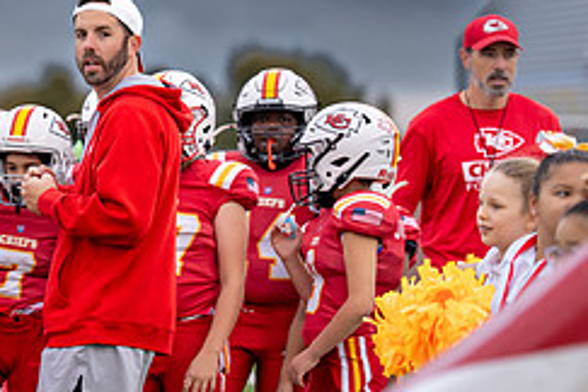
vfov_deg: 3.6
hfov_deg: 5.3
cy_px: 144
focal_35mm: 385
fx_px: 6288
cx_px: -46
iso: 640
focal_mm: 157
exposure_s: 1/1250
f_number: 2.8
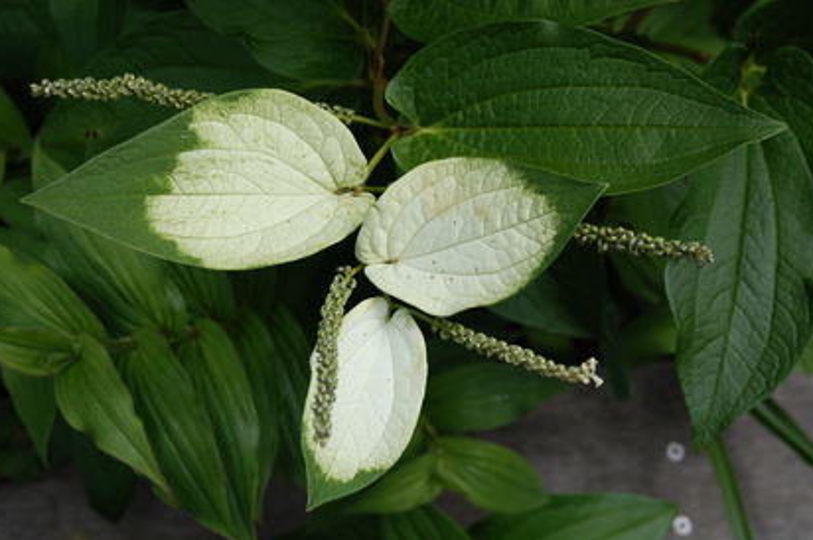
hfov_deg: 25.8
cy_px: 236
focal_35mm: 79
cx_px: 369
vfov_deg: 17.3
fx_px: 1773
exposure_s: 1/400
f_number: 10
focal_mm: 45
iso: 200
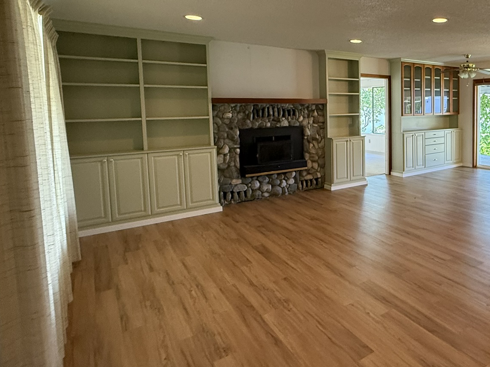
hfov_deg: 63.4
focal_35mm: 25
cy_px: 132
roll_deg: +0.1
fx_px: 354
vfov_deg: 54.1
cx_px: 392
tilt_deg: -3.7
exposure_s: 1/120
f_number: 2.2
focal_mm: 2.22
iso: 320
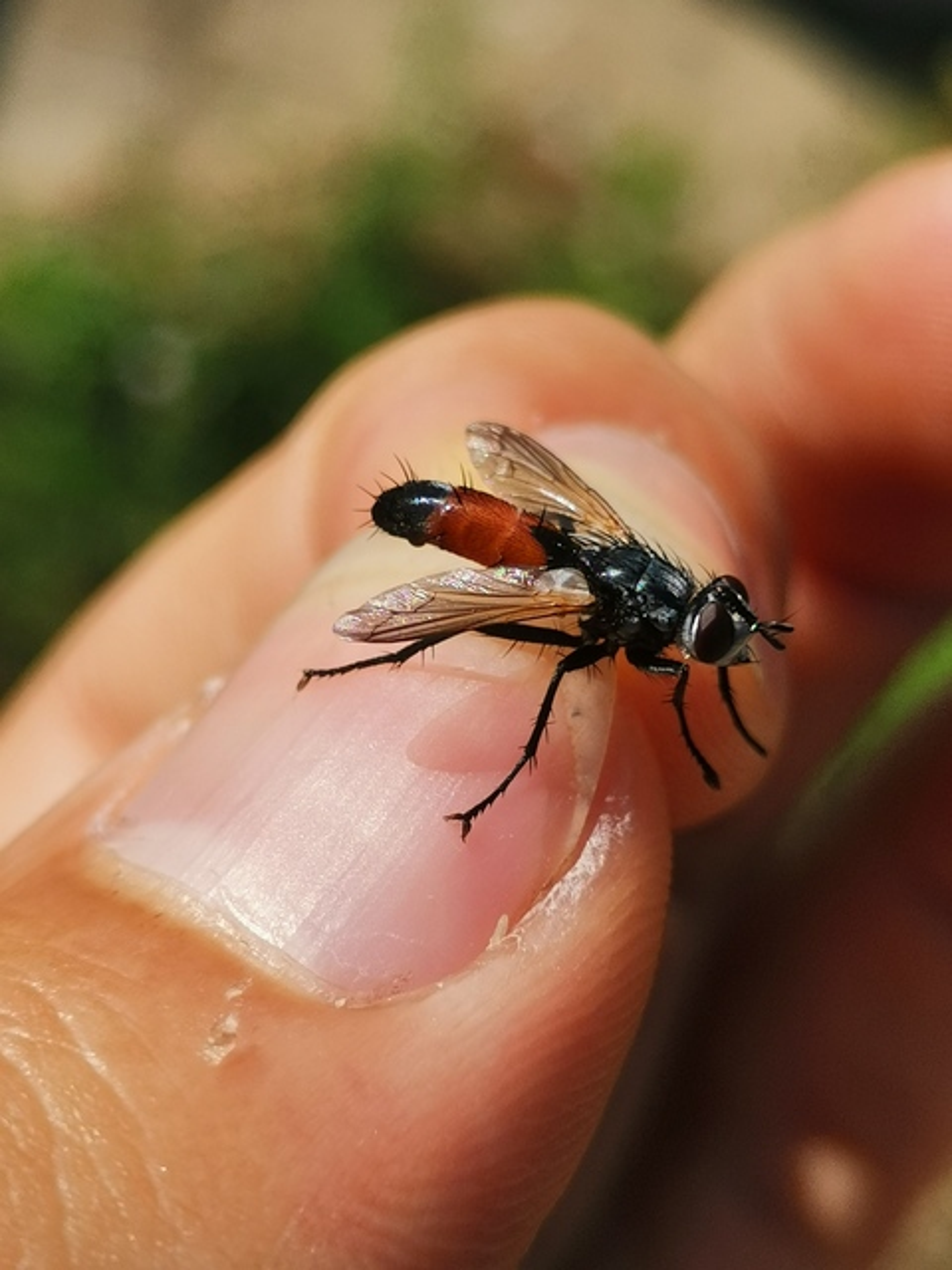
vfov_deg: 31.2
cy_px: 635
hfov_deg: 23.7
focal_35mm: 62
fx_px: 2273
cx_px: 476
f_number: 1.8
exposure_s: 1/1912
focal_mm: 4.75
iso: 50
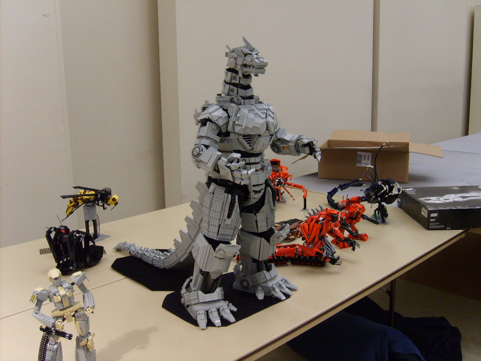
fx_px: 486
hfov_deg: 52.6
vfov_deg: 40.7
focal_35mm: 35
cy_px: 180
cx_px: 240
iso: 140
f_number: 2.8
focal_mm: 5.8
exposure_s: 1/30
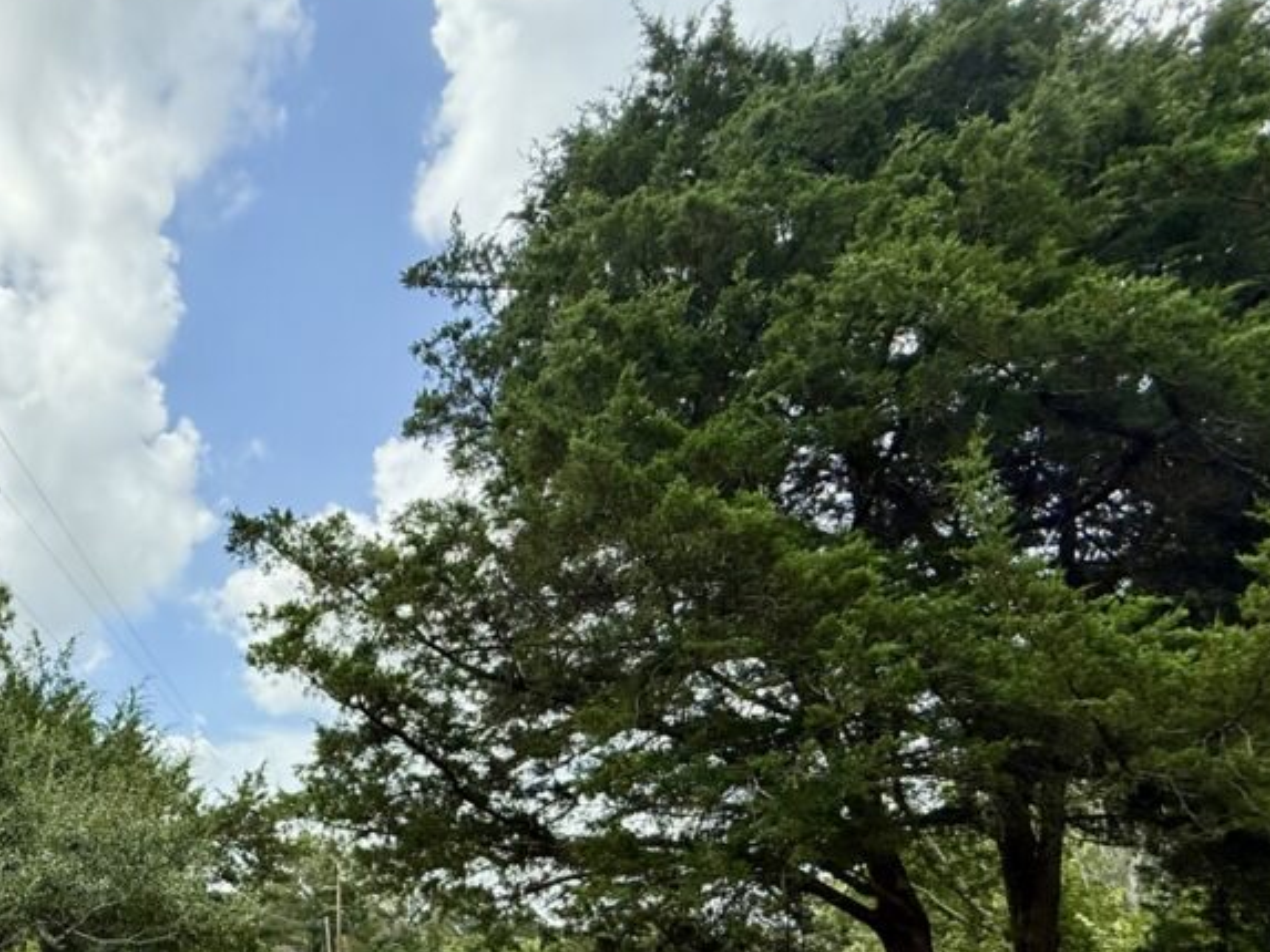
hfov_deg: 61.5
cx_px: 195
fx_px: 917
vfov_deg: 50.1
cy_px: 817
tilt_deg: +10.7
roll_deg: -1.2
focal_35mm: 25
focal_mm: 2.22
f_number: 2.2
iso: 64
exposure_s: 1/1399
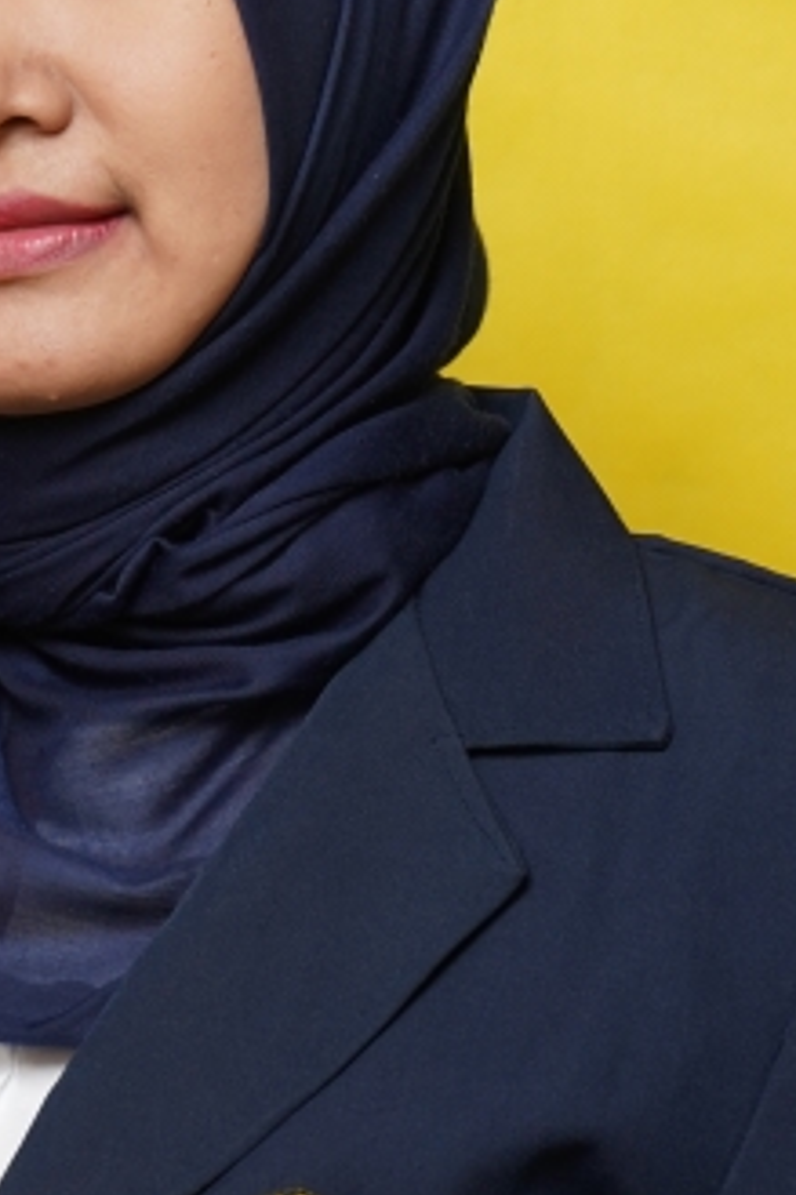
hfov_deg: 6.3
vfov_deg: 9.4
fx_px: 7237
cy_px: 676
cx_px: -2
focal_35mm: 218
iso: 500
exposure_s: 1/200
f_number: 7.1
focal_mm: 70
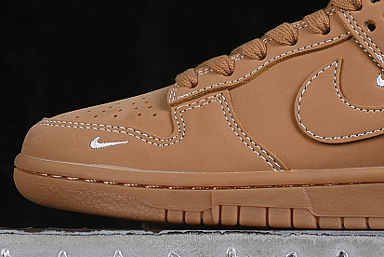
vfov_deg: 7.0
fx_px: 2092
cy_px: 23
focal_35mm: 196
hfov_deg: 10.4
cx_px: 338
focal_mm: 50
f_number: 8
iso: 160
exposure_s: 1/80
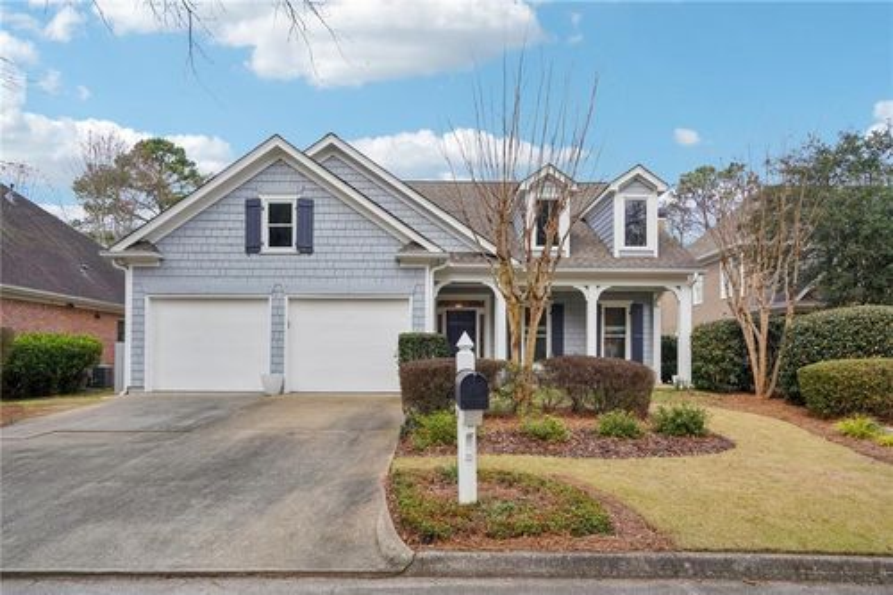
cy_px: 298
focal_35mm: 21
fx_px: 521
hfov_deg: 81.2
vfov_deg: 59.5
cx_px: 446
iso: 100
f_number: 9
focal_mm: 21
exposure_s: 1/50
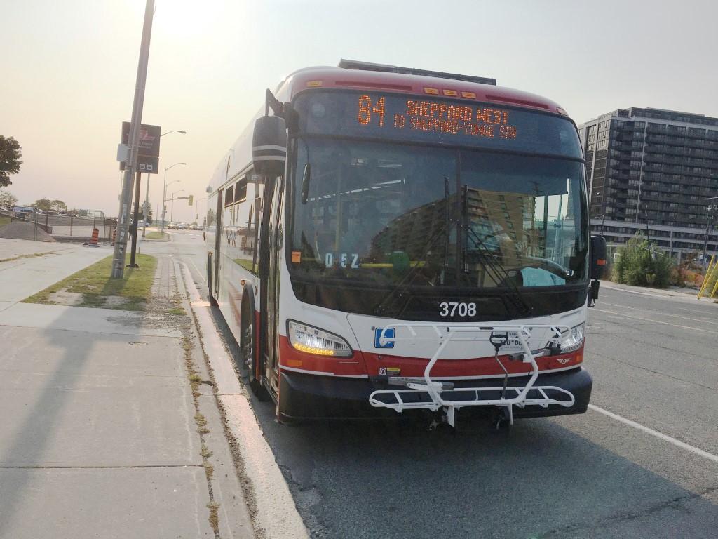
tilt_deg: -1.3
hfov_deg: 61.7
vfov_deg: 48.2
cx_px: 359
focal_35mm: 29
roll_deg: -5.0
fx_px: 602
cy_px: 270
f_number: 2.2
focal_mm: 4.15
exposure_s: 1/3846
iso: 25
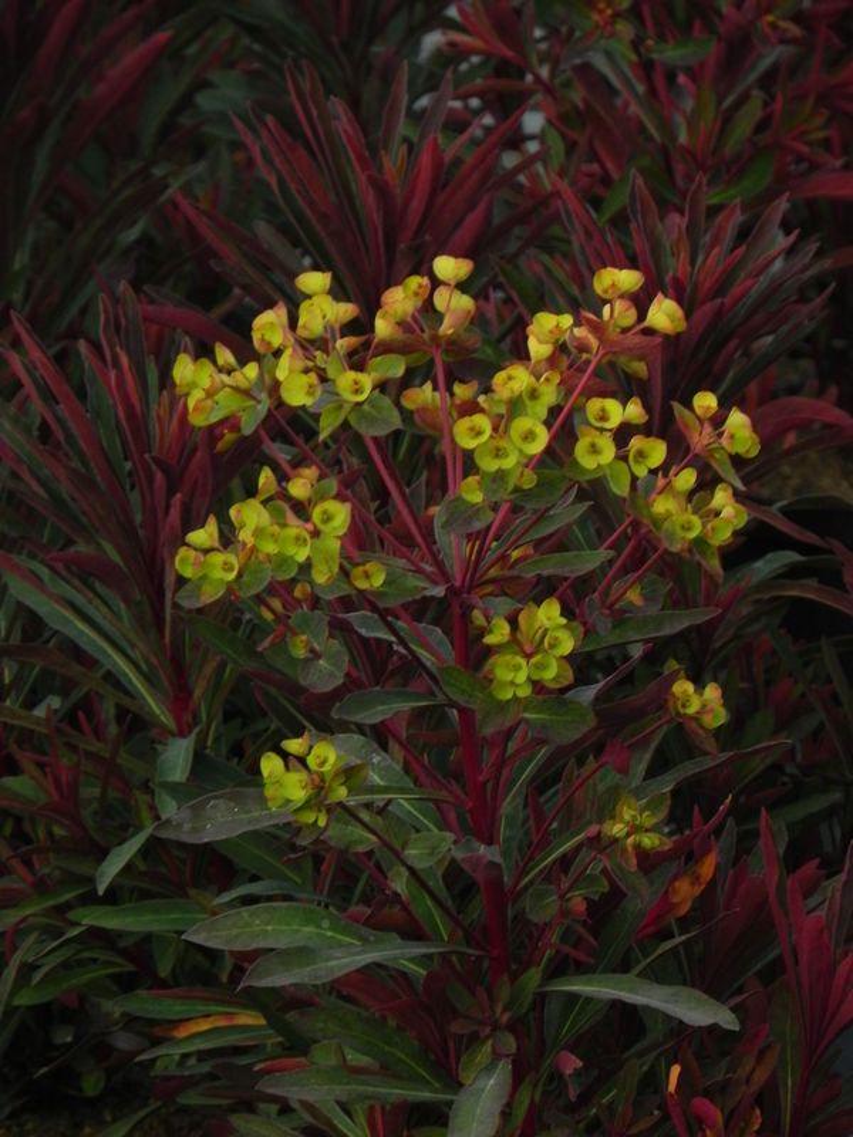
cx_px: 426
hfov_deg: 4.4
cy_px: 568
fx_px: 11072
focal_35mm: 337
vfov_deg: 5.9
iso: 160
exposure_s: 1/40
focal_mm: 59.9
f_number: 5
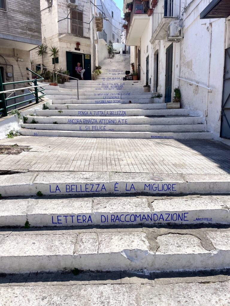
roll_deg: +0.7
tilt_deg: -10.1
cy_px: 153
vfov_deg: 67.3
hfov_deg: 53.1
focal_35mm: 26
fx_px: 230
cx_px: 115
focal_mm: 4.2
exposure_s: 1/4464
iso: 32
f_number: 1.6
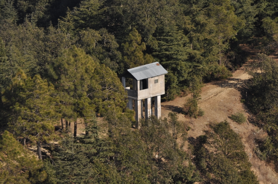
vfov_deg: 6.3
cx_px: 139
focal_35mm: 218
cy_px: 92
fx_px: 1677
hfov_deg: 9.5
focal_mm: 145
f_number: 4.8
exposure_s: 1/1600
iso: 200
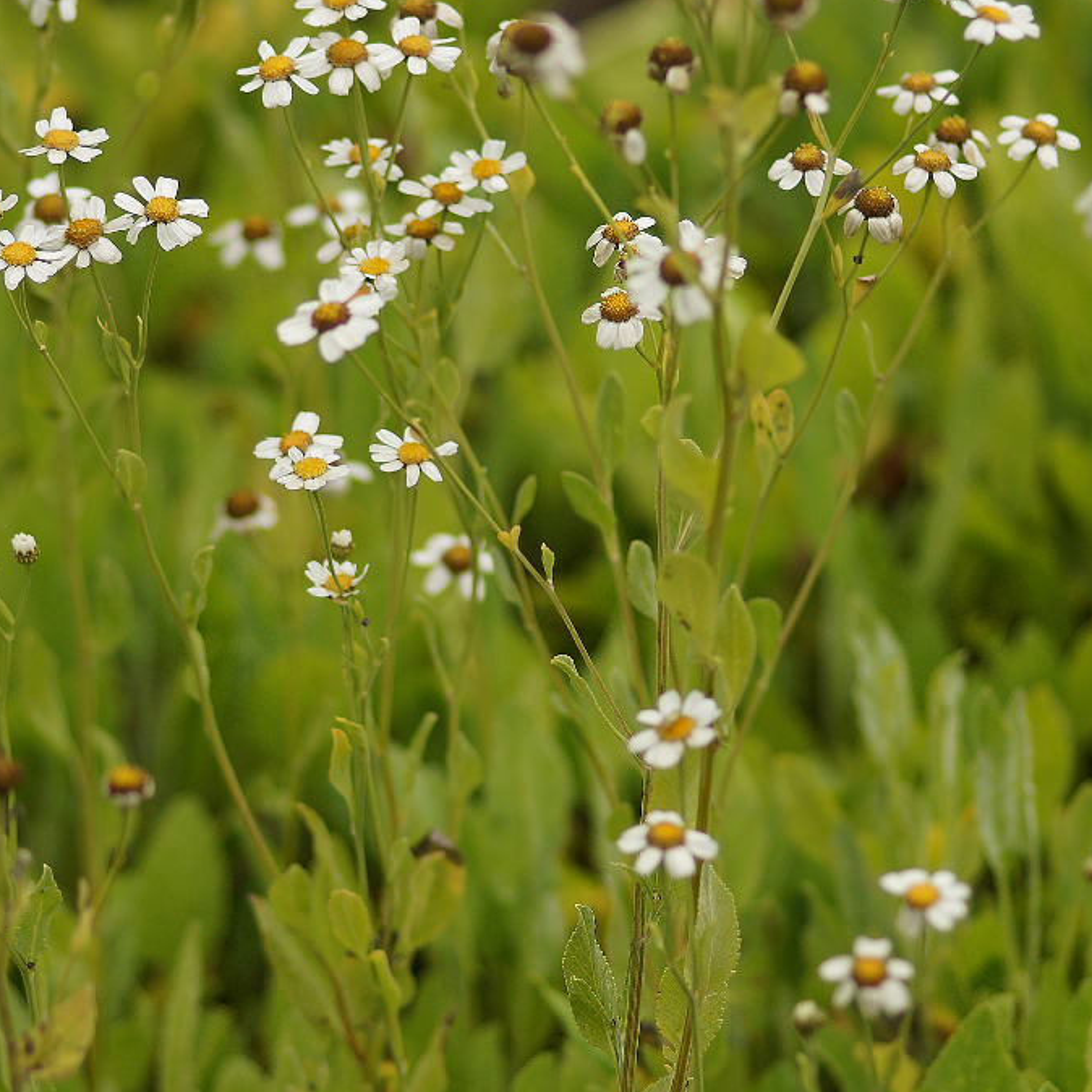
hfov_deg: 7.7
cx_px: 549
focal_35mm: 227
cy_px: 484
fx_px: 8102
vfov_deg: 7.7
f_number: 2.8
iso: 100
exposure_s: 1/250
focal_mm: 100
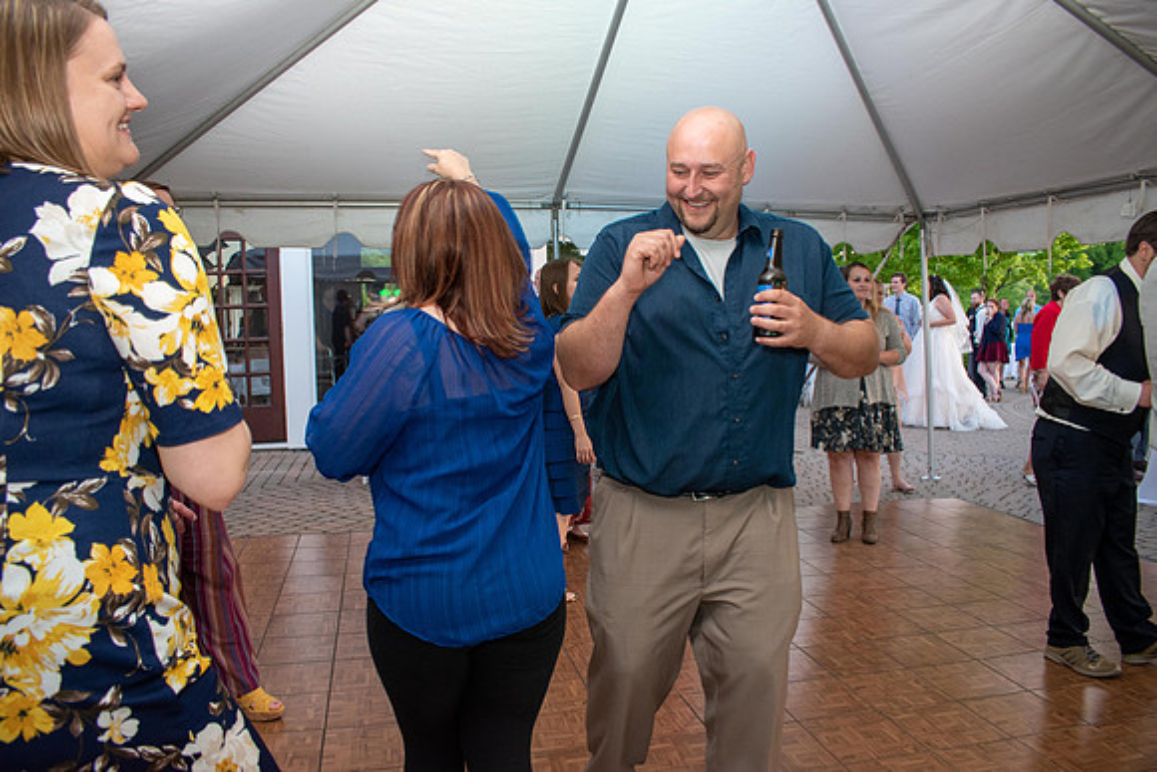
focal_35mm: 27
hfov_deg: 67.4
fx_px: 868
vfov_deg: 48.0
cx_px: 578
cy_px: 386
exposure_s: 1/100
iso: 800
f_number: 5
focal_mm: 18
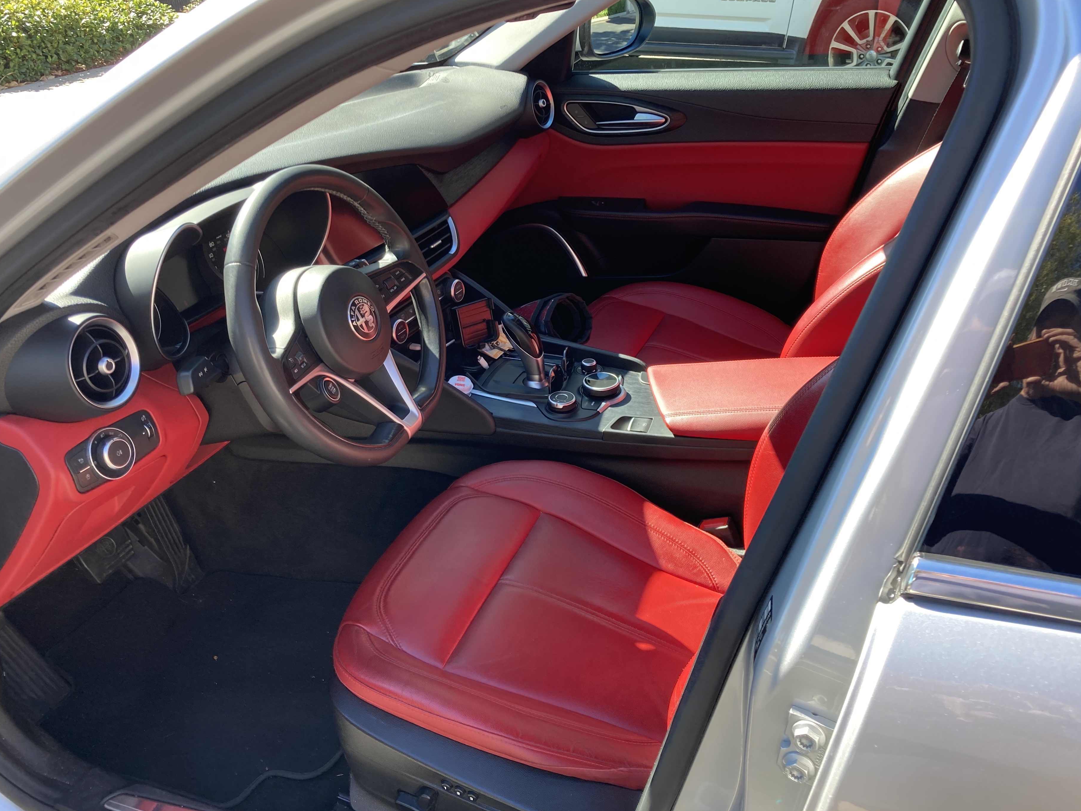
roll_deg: +2.2
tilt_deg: -27.4
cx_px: 567
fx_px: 968
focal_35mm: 31
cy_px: 380
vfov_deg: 45.4
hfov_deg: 58.3
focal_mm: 3.99
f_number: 1.8
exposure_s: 1/133
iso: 20
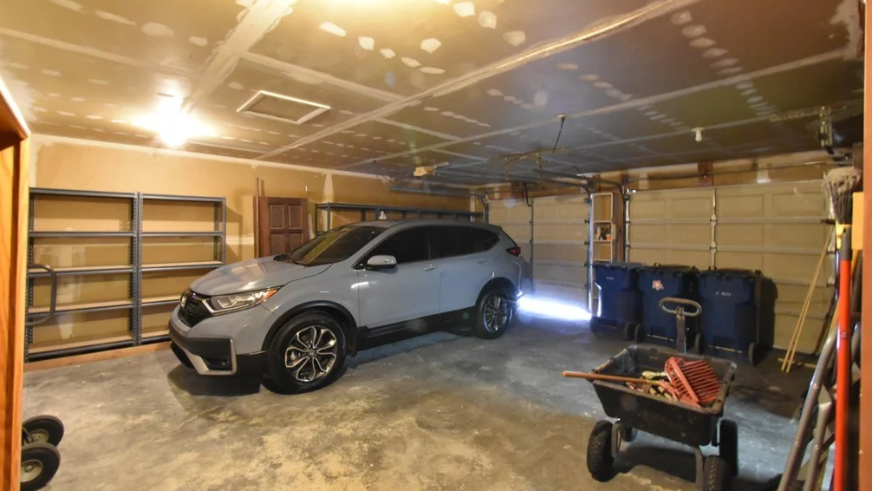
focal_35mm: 16
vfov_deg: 67.0
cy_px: 225
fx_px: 370
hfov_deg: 99.4
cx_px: 439
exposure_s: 1
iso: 4000
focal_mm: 10
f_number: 18
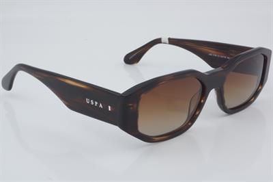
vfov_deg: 20.1
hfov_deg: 29.9
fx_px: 511
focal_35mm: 68
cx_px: 136
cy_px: 91
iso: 100
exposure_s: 1/3
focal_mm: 45
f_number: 32
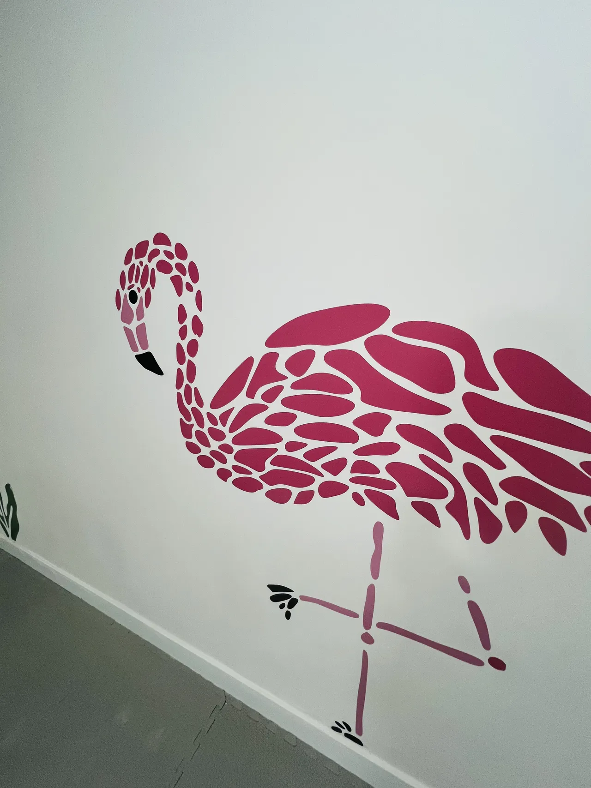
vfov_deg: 106.2
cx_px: 296
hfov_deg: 89.9
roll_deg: +1.7
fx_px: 296
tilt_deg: -12.1
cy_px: 394
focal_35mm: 13
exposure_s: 1/60
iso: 160
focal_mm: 1.57
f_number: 1.8
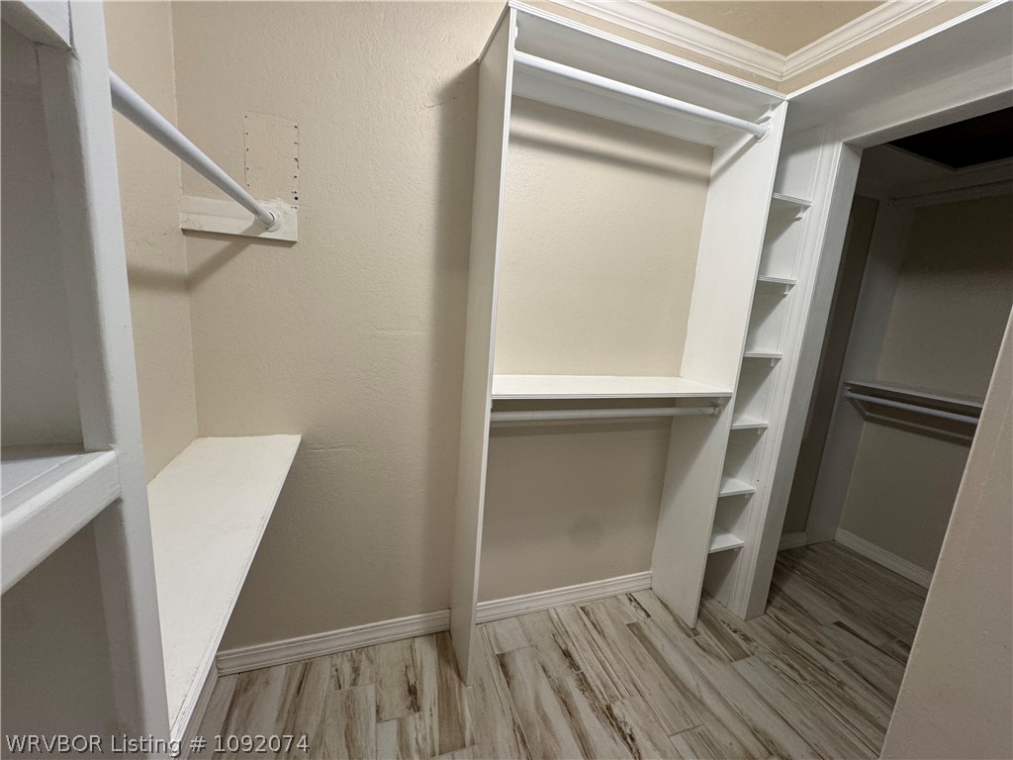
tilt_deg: -11.0
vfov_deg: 85.7
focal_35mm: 14
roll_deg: -4.6
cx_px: 506
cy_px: 380
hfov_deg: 102.1
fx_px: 410
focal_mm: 2.22
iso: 200
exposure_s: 1/60
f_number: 2.2
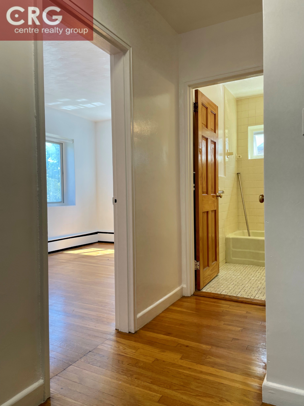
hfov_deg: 53.1
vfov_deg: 67.3
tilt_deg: -1.2
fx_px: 304
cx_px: 152
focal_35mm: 26
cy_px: 203
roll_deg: +1.0
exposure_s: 1/120
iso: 32
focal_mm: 4.2
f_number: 1.6
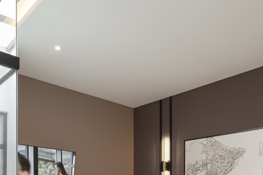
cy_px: 193
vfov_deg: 32.4
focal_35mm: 36
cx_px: 75
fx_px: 263
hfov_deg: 51.5
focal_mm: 14
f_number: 10
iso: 200
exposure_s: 1/8
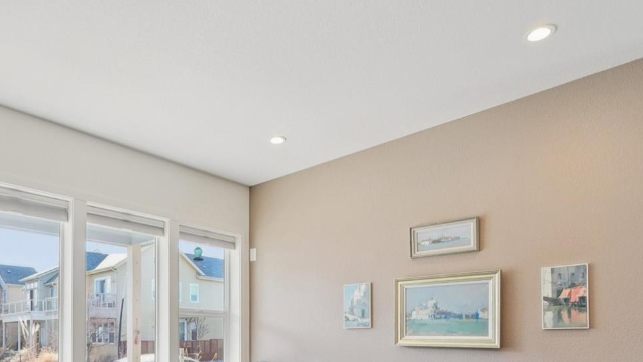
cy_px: 339
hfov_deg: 70.0
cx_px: 219
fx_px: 443
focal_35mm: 26
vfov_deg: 40.3
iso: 800
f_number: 8
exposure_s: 1/10
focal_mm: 10
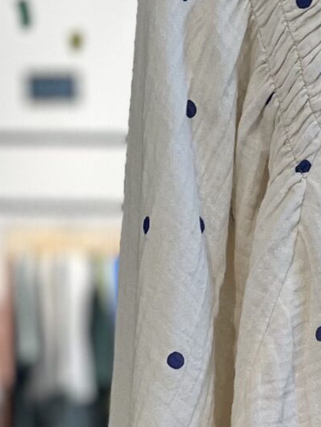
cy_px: 495
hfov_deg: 5.7
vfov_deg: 7.7
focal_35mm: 255
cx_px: 585
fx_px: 3150
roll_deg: +0.9
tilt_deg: -3.8
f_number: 2
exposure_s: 1/100
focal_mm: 6
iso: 40
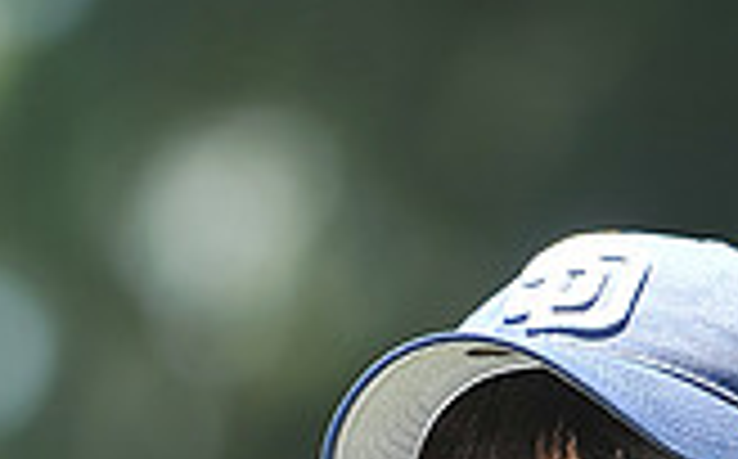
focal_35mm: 721
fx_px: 14482
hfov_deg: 2.9
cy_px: 846
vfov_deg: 1.8
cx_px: 590
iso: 200
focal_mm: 200
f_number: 4.5
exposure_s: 1/500
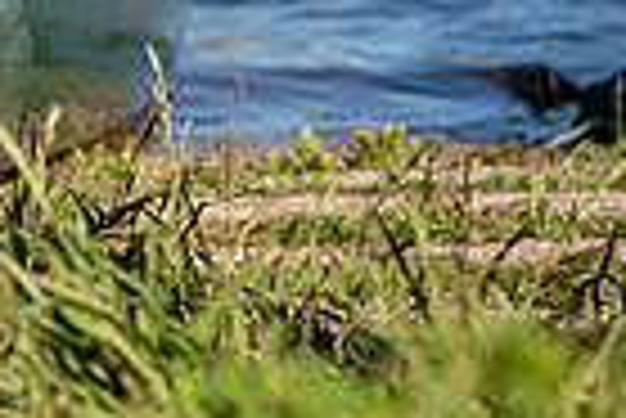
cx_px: -585
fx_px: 5100
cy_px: -173
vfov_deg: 4.7
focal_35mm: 293
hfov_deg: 6.8
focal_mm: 70
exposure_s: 1/400
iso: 100
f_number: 5.6
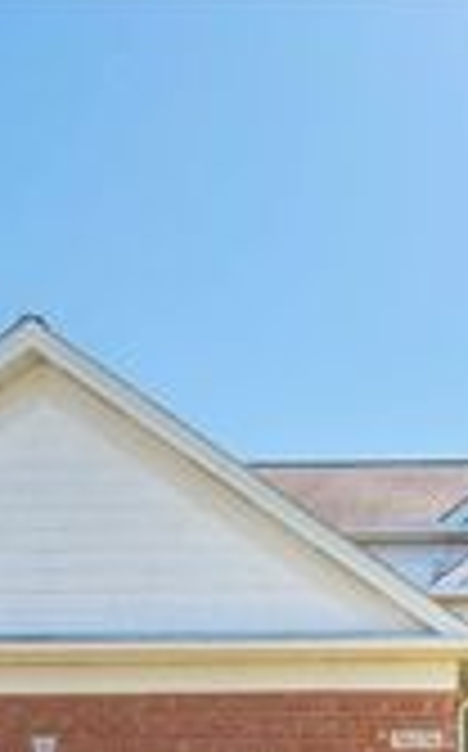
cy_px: 732
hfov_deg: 22.2
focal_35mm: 58
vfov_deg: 32.6
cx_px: 328
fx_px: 1187
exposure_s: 1/1000
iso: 200
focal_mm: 19
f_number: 9
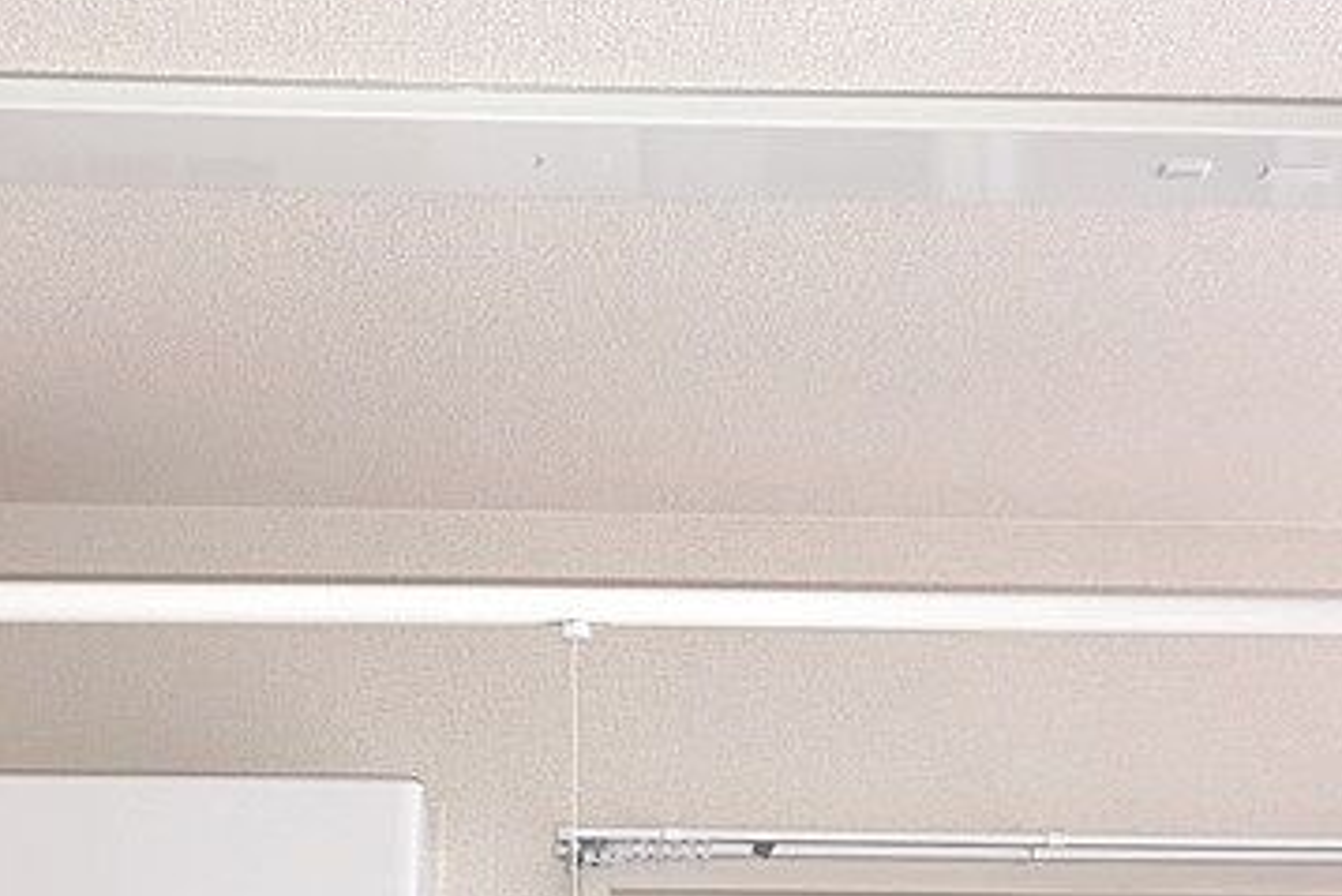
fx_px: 1939
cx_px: 532
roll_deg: -0.3
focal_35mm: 52
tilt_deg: +22.7
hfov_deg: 38.0
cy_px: 484
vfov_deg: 26.0
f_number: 1.8
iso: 20
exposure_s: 1/47
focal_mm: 3.99
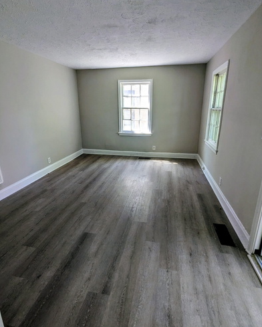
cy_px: 152
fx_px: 165
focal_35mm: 17
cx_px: 133
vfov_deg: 89.5
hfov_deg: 77.0
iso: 75
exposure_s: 1/120
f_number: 2.2
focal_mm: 2.35
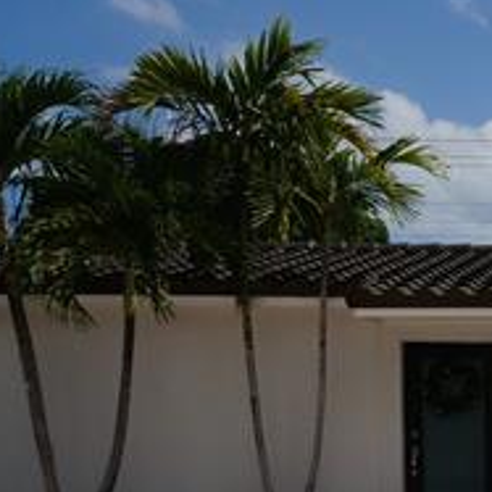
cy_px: 438
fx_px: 1399
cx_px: 955
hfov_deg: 16.0
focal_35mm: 87
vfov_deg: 19.6
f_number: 16
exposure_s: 1/160
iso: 100
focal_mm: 16
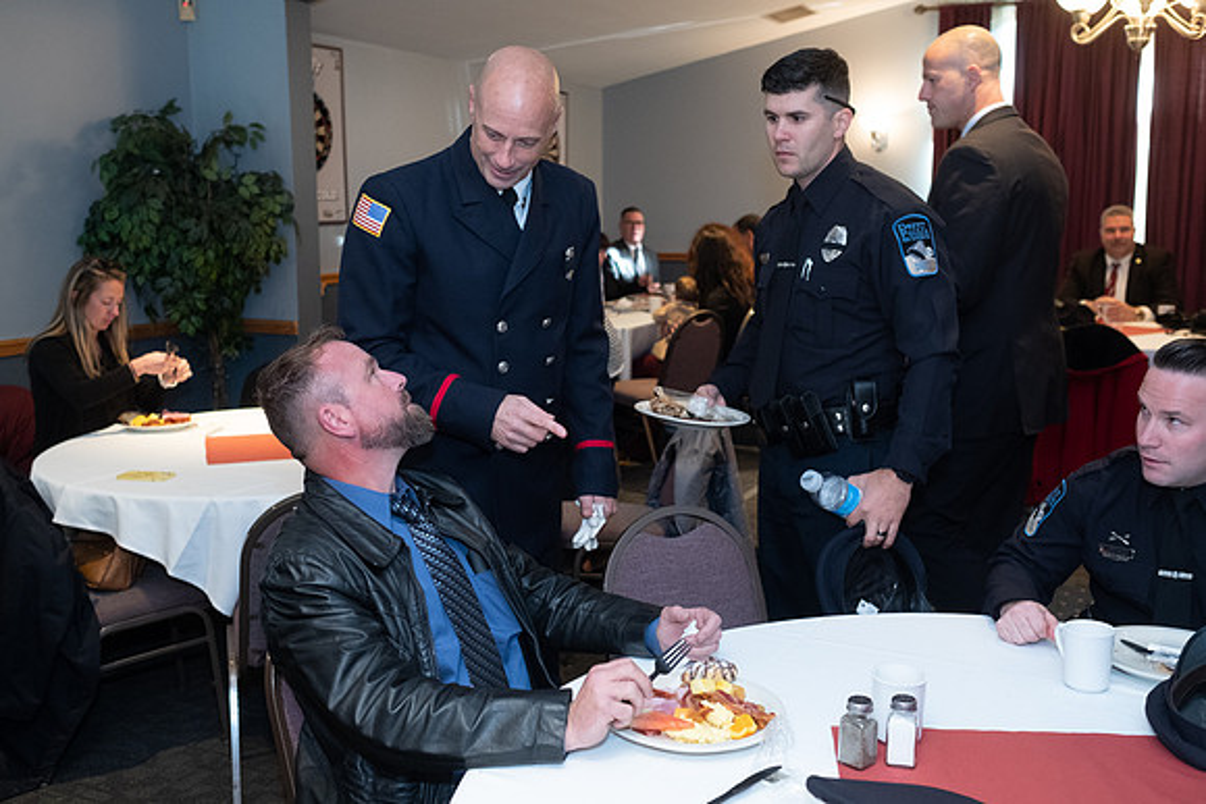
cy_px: 402
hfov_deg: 54.4
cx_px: 603
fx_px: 1173
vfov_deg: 37.9
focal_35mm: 35
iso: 1600
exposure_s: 1/125
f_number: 2.8
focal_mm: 23
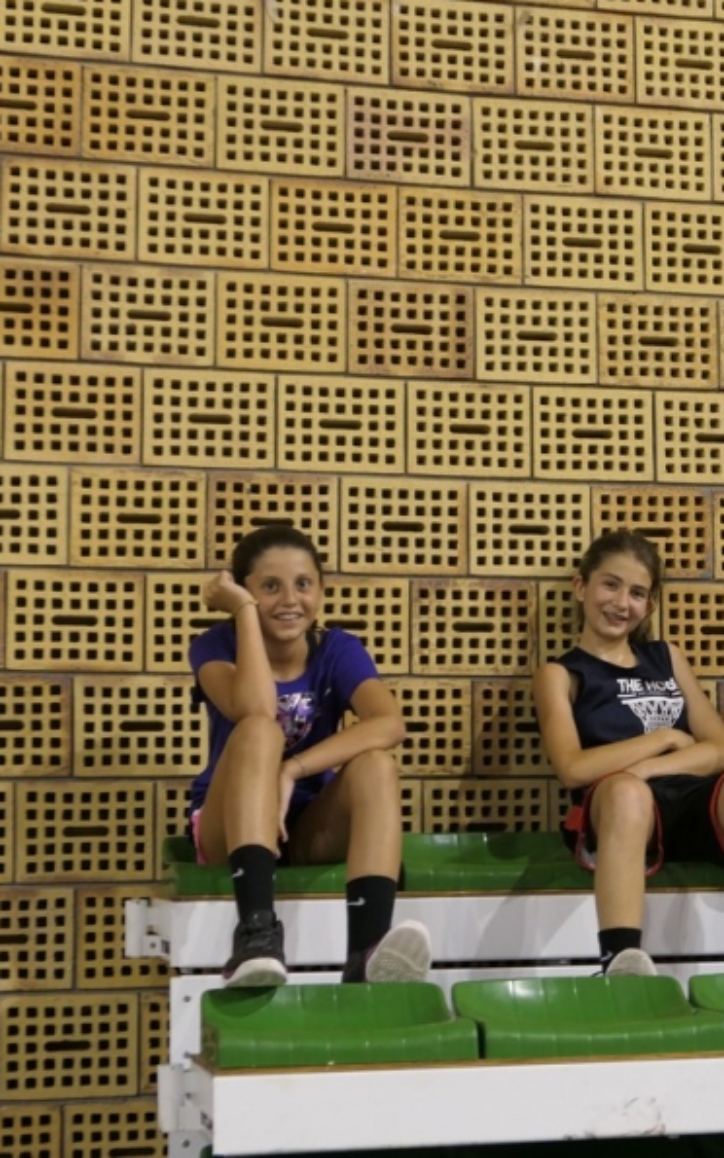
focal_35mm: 77
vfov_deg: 26.8
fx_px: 2430
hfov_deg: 16.8
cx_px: 617
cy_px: 578
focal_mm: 18.3
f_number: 2.8
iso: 500
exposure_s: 1/100
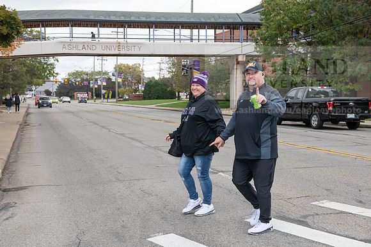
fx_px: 515
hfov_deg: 39.6
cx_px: 186
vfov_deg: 27.0
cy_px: 124
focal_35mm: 50
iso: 500
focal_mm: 50
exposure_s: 1/320
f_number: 6.3
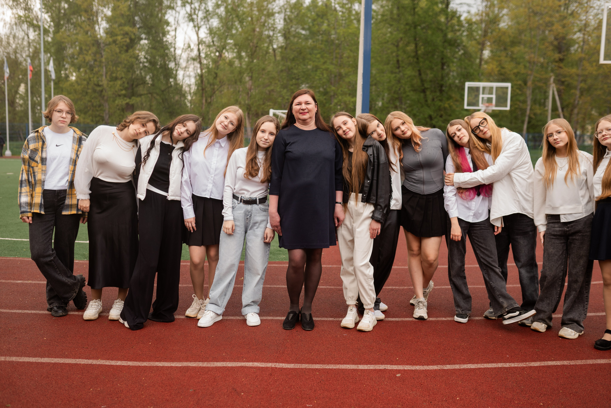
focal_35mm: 35
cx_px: 306
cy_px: 204
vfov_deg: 37.9
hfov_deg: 54.4
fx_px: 594
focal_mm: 35
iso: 100
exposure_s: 1/200
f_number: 2
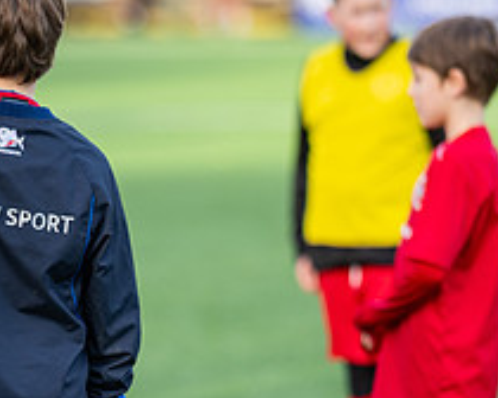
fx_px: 6013
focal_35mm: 408
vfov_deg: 3.8
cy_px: 374
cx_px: 171
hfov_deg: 4.7
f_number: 1.8
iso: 100
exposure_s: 1/1250
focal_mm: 135
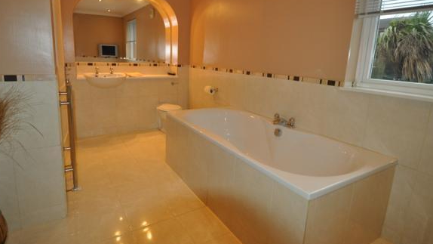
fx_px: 241
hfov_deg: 83.8
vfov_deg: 53.3
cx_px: 206
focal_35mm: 21
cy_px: 102
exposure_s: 1/80
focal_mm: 12
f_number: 3.8
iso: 800
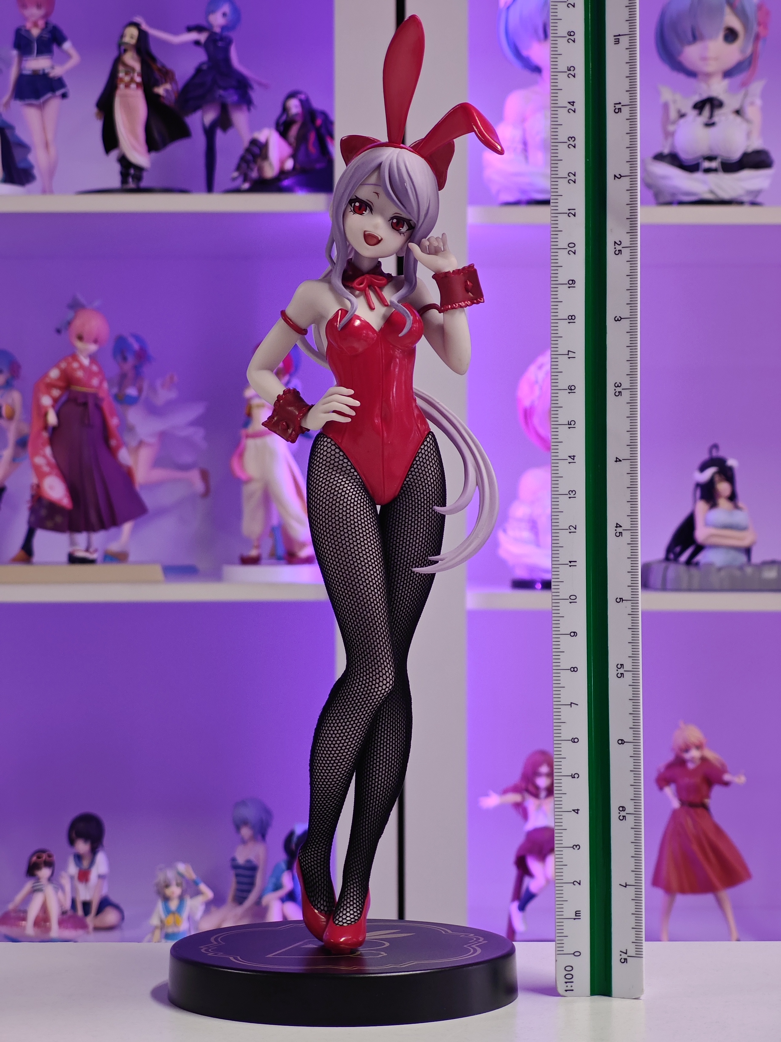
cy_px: 521
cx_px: 390
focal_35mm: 80
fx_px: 2407
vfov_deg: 24.4
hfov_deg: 18.4
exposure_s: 1/22.9
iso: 400
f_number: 2.4
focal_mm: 7.48
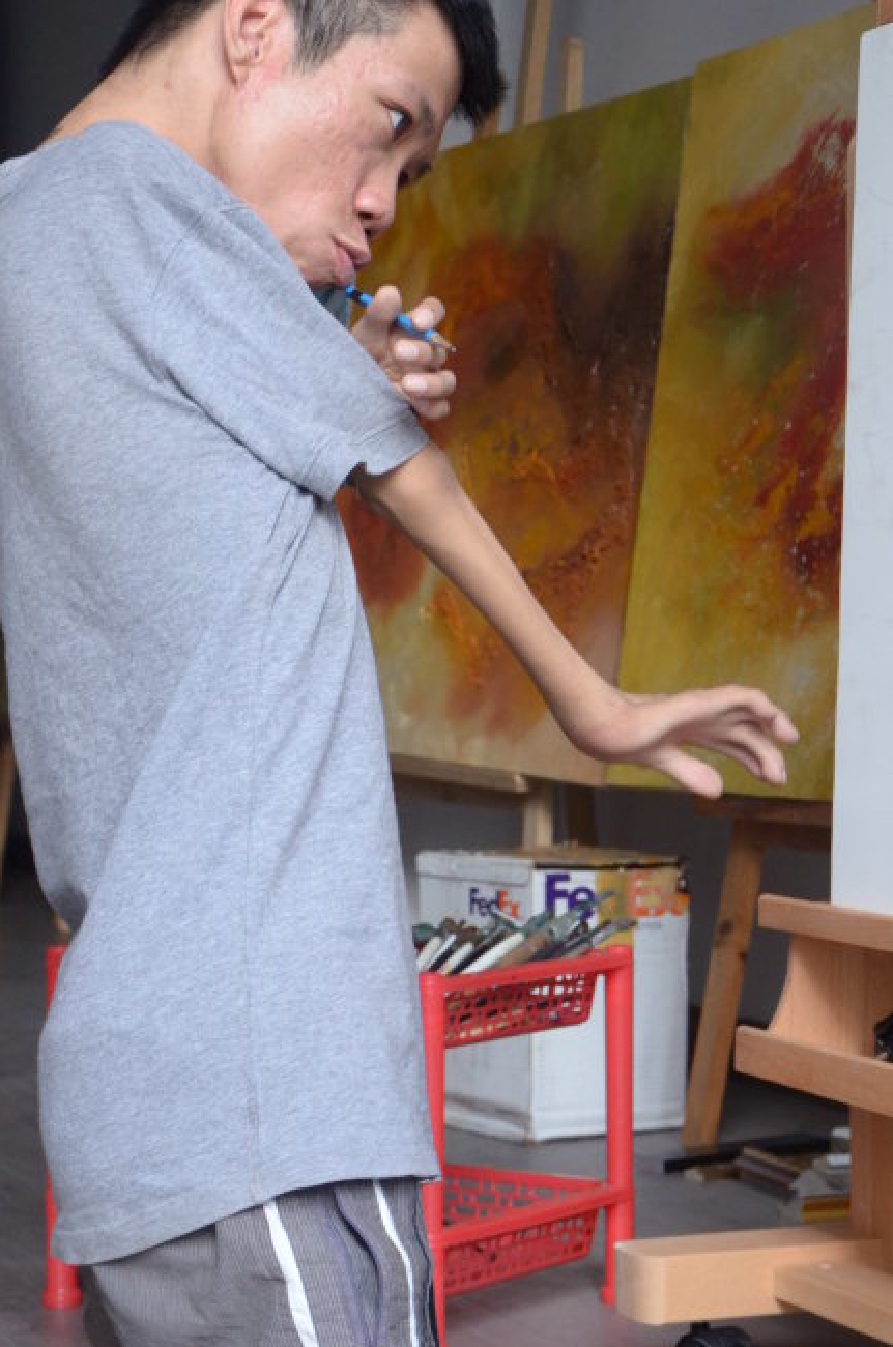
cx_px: 488
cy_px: 671
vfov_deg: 23.2
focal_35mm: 88
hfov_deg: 15.5
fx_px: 3286
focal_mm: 38
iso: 1800
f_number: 5.6
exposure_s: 1/200
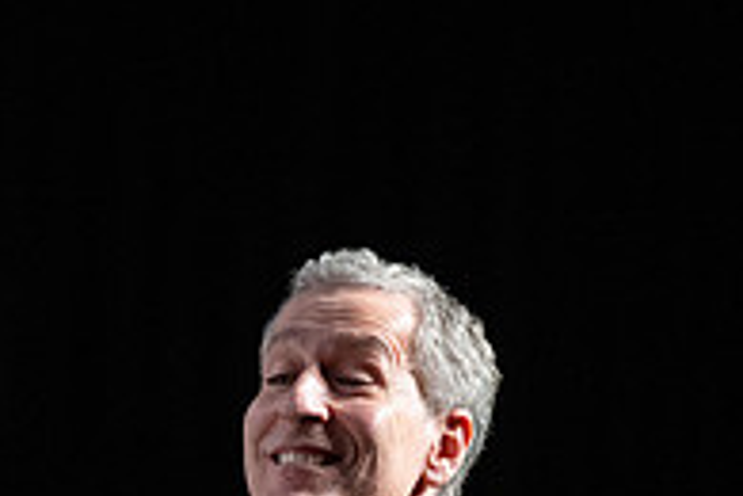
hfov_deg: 3.5
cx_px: -8
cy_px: 734
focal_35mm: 595
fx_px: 12279
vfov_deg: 2.3
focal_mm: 200
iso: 2000
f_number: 2.8
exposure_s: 1/400
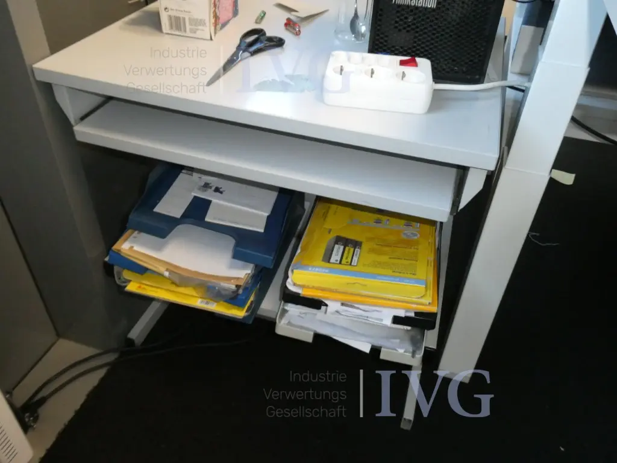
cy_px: 232
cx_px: 308
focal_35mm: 28
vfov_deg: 49.7
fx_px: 499
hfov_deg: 63.4
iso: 800
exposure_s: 1/125
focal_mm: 5
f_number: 3.5
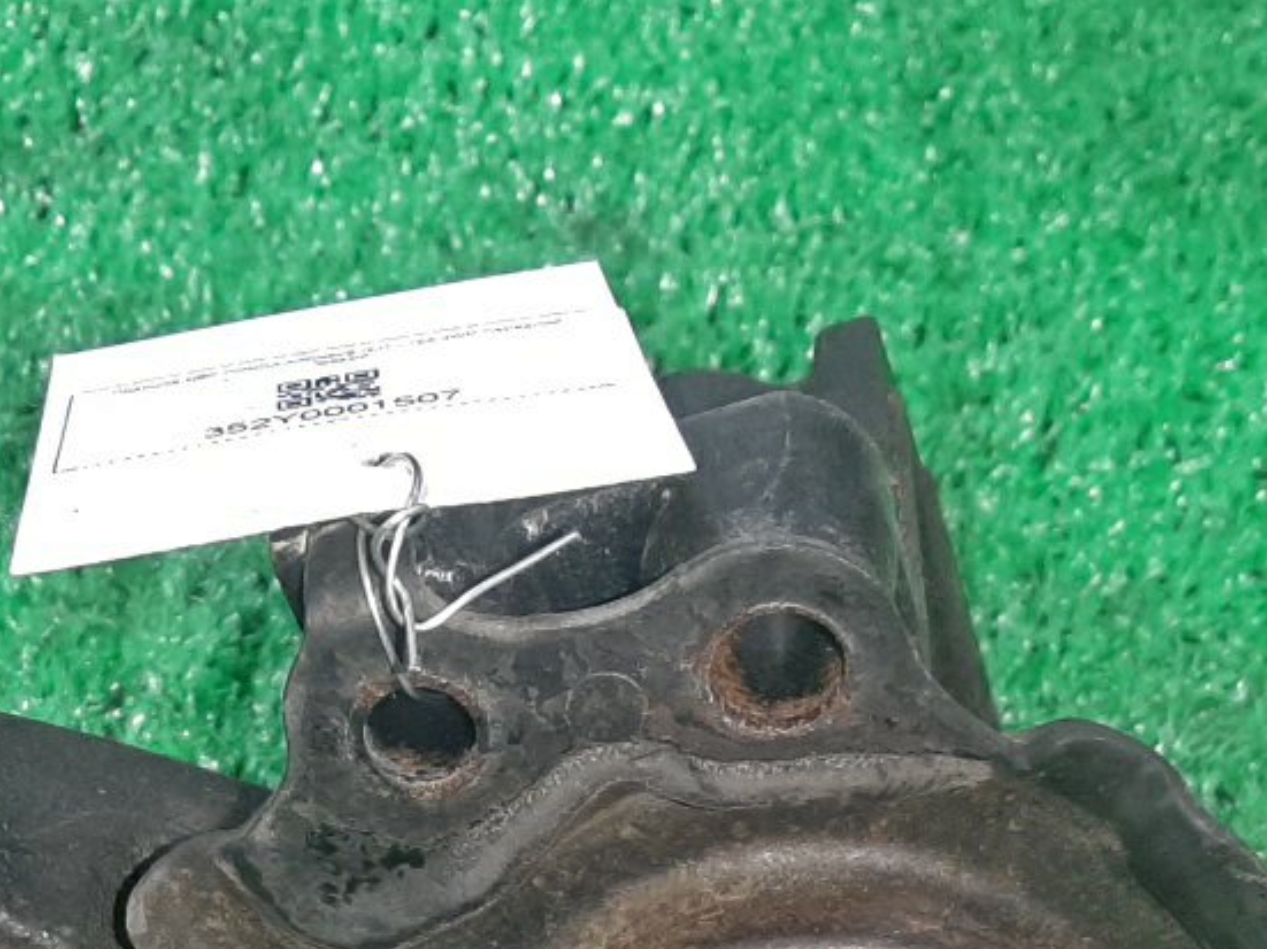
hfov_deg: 28.4
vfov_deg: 20.0
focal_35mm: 68
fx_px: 2488
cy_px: 1195
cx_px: 446
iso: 171
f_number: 1.7
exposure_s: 1/33
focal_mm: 3.93
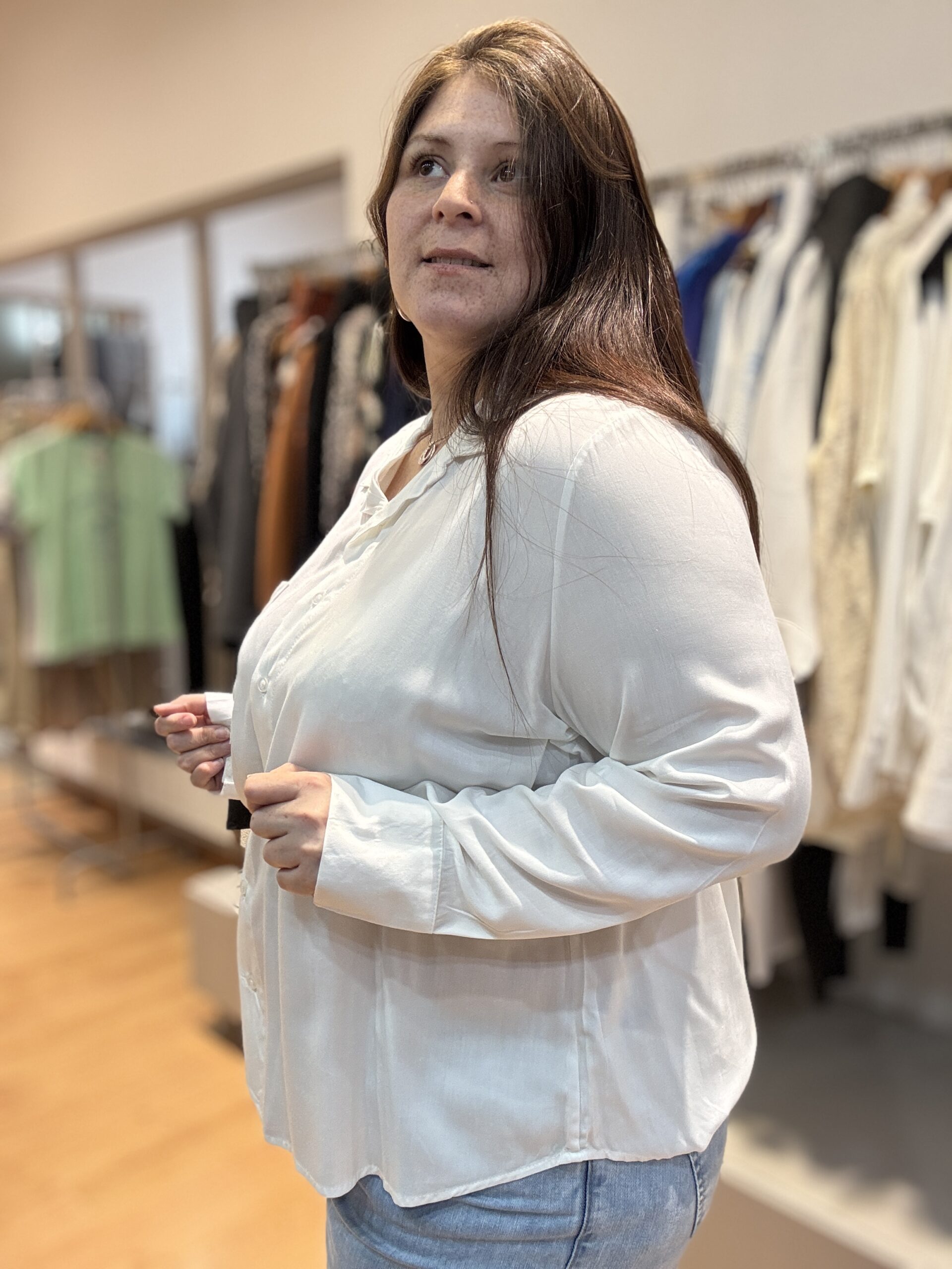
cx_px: 476
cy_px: 634
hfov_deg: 46.8
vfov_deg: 60.0
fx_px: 1100
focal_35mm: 30
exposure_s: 1/50
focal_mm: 2.69
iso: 80
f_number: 1.9
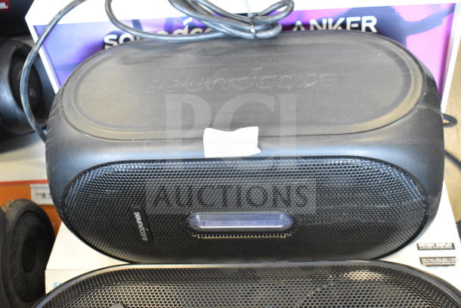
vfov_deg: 30.9
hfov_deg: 45.0
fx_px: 557
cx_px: 230
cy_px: 154
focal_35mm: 44
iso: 5000
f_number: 4.2
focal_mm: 29
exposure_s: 1/50
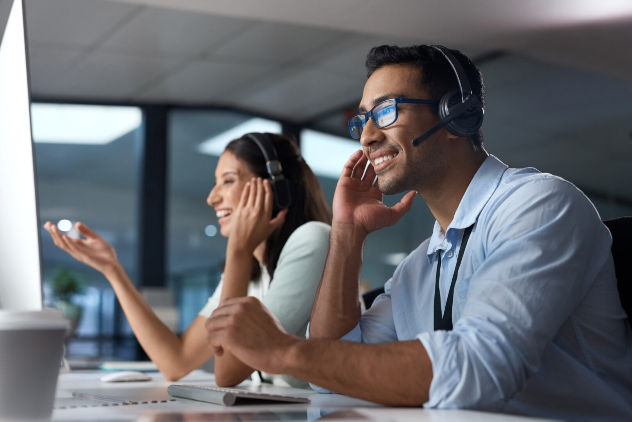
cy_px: 211
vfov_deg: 27.0
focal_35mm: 50
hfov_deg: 39.6
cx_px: 316
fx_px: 878
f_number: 2.2
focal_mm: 50
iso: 320
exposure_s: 1/125
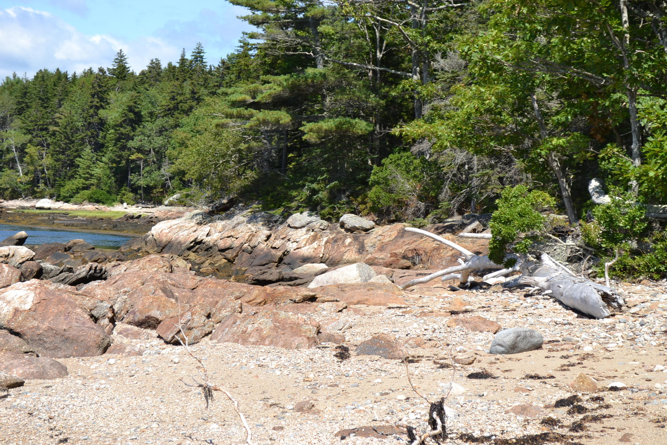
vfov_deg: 16.6
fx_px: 1528
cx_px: 334
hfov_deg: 24.6
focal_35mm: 82
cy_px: 222
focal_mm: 55
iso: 100
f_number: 8
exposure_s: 1/200
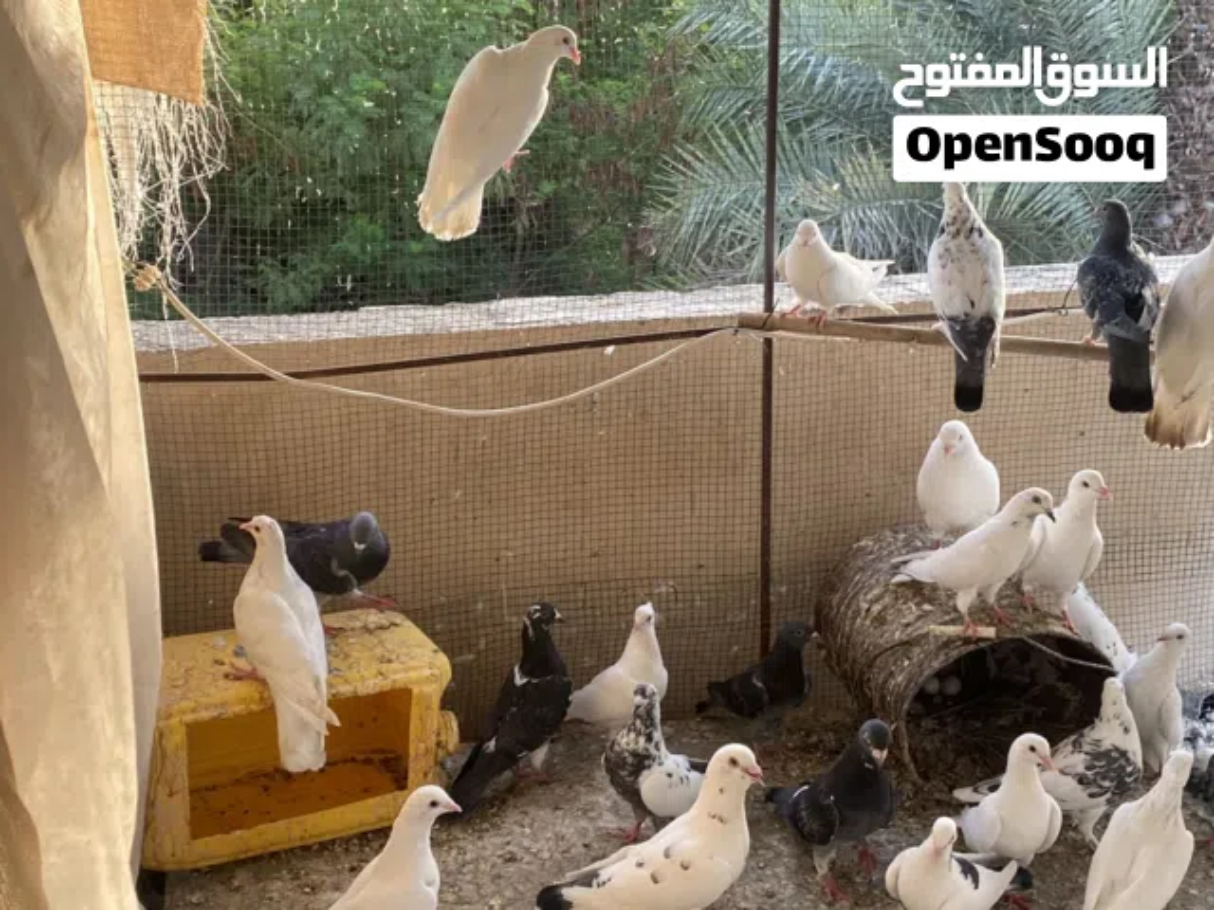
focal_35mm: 26
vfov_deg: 53.1
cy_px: 455
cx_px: 607
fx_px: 912
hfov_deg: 67.3
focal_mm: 4.25
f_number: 1.8
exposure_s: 1/121
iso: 64
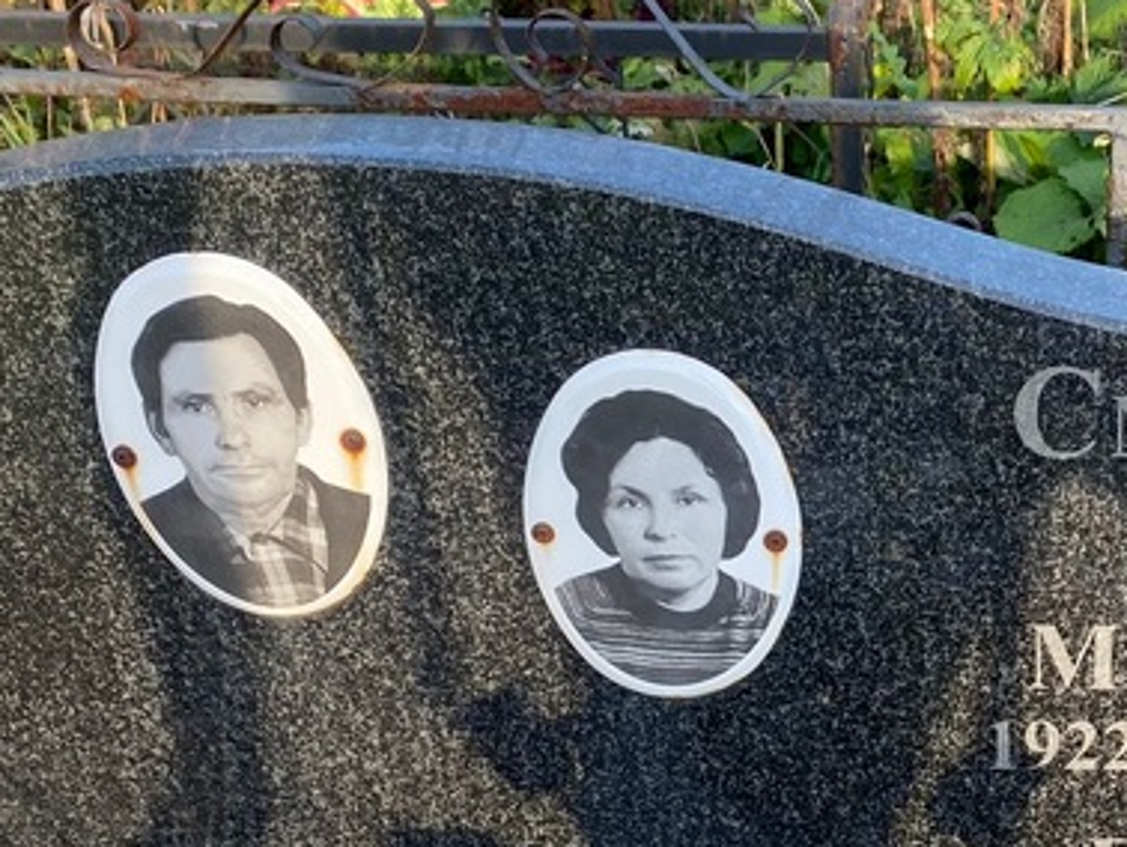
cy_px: 549
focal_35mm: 55
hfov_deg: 33.0
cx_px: 1035
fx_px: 1792
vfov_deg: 26.5
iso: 32
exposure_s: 1/411
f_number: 1.8
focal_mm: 4.25
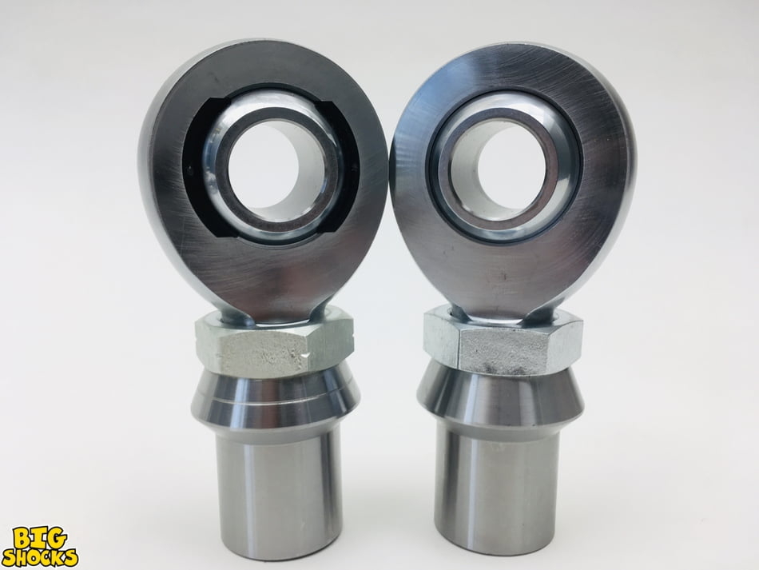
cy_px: 285
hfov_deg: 61.6
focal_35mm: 29
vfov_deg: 48.2
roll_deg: -0.5
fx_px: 636
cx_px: 380
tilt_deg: -10.8
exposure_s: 1/120
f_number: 2.2
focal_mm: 4.15
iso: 32
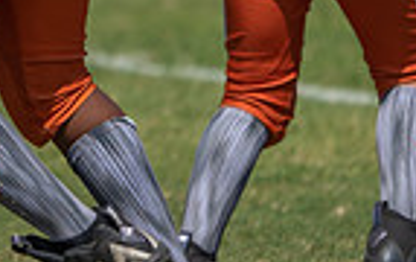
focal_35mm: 1188
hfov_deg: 1.8
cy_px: -28
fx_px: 13495
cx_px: -271
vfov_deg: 1.1
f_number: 5.6
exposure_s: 1/1000
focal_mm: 288
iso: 125
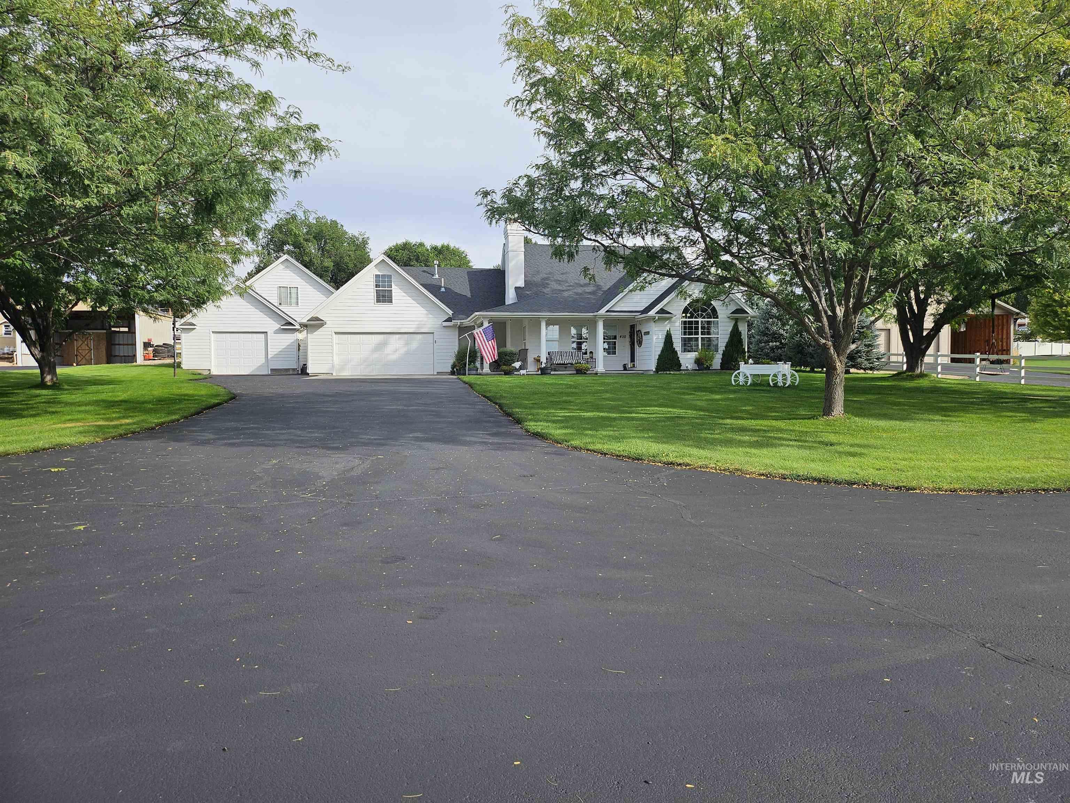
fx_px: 742
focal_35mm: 24
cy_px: 402
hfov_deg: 71.6
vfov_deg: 56.8
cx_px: 535
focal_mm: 5
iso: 50
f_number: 1.8
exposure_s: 1/2397
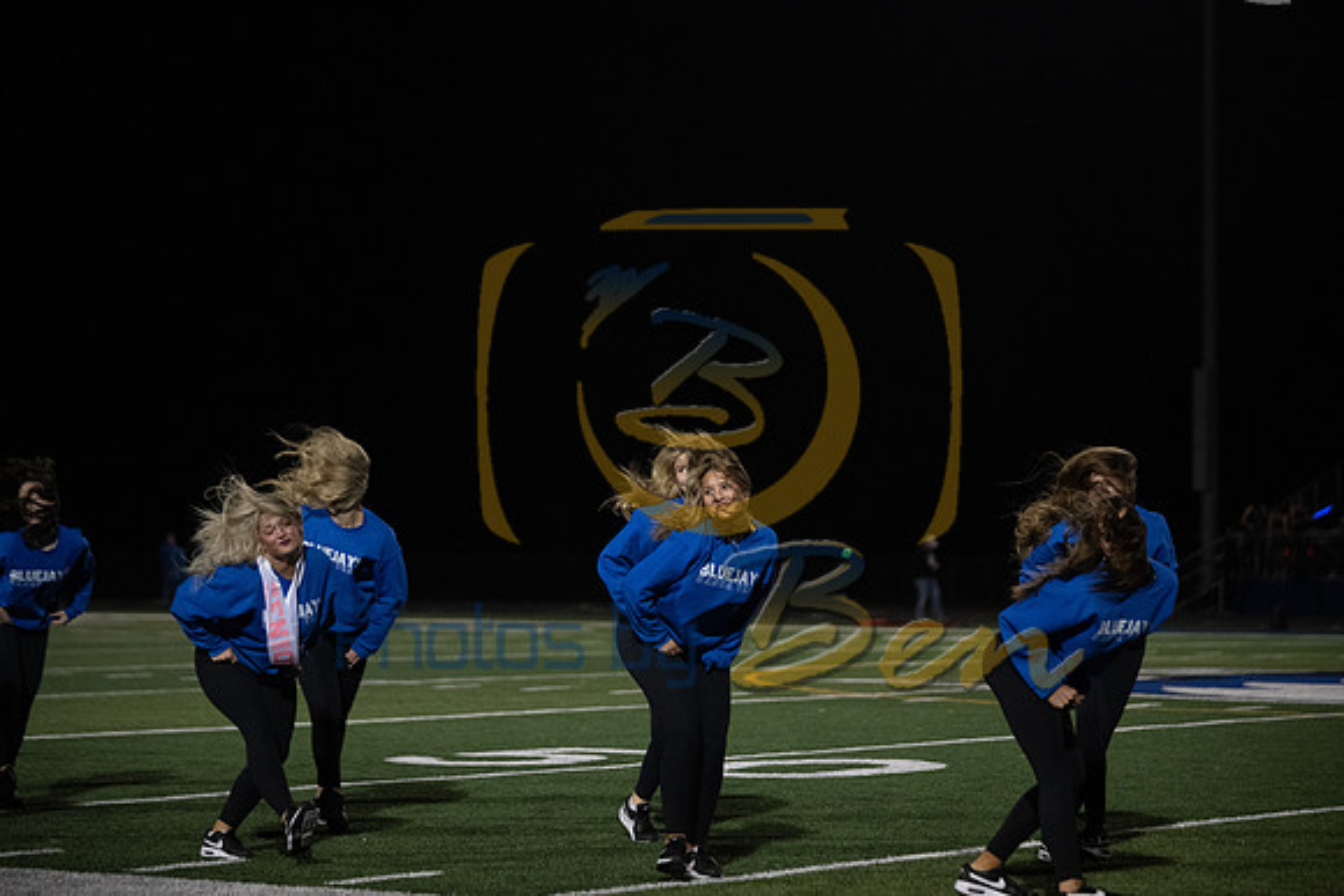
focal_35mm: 105
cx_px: 672
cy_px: 448
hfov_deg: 19.5
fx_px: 3921
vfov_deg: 13.0
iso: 5000
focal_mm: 105
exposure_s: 1/1600
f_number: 2.8
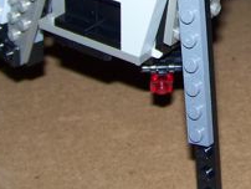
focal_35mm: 114
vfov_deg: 12.7
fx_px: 828
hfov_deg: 16.9
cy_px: -48
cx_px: 242
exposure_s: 1/30
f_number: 2.8
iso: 64
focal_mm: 5.85
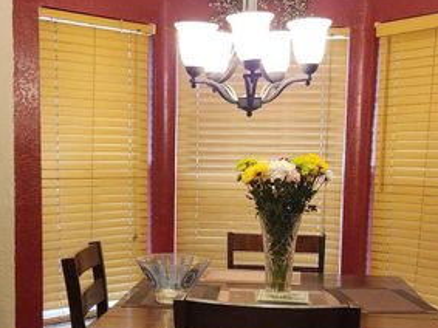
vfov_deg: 27.8
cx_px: 207
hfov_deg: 36.8
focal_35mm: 52
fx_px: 658
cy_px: 227
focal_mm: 5.4
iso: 640
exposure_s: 1/120
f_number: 1.8
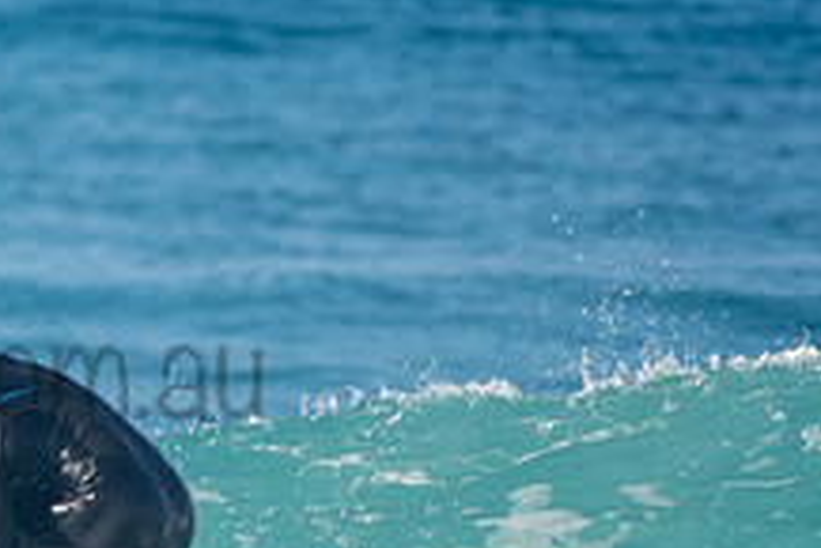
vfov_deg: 0.7
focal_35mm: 2002
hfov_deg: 1.0
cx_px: -136
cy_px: 331
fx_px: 45686
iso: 280
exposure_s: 1/1600
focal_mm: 500
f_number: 5.6
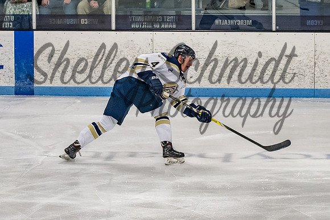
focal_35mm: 180
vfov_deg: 7.6
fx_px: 1654
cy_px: 64
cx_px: 181
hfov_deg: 11.4
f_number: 3.2
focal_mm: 70
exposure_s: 1/800
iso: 1600
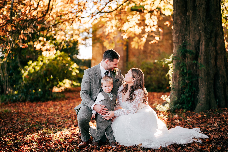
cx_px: 114
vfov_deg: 27.0
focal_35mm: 50
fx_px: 317
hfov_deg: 39.6
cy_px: 76
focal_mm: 50
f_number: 1.4
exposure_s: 1/800
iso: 100
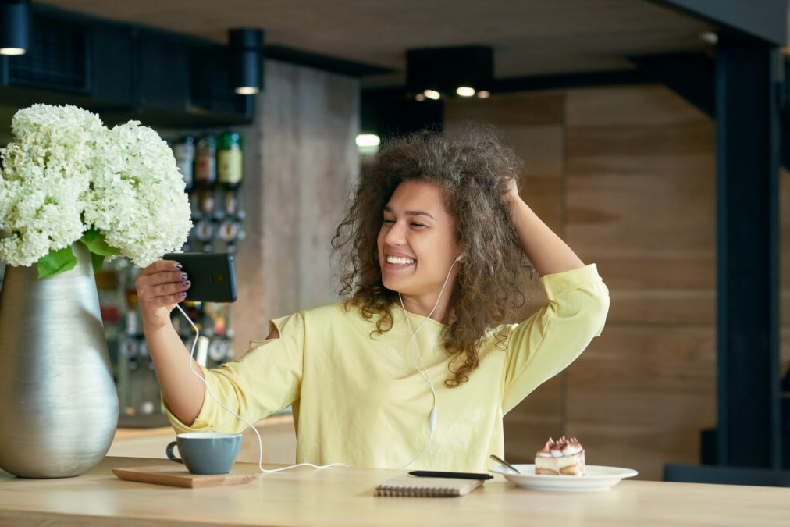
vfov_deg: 15.9
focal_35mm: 86
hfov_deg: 23.6
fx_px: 1887
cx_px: 397
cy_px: 266
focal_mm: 85
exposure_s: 1/250
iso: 640
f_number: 4
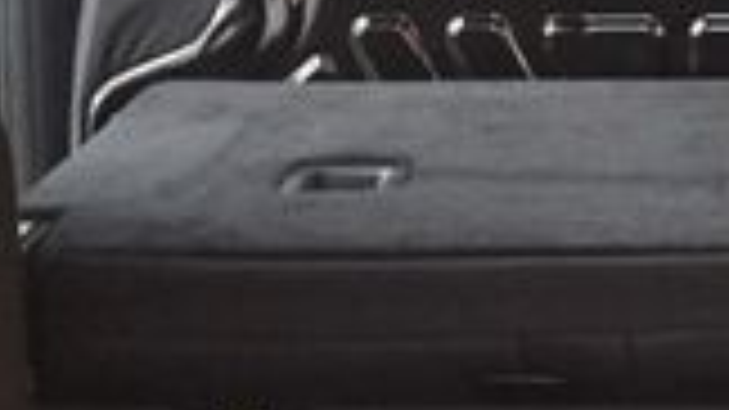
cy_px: 95
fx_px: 3845
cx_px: 855
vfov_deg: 6.1
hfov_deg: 10.7
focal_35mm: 199
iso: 7200
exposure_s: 1/60
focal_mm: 32
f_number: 4
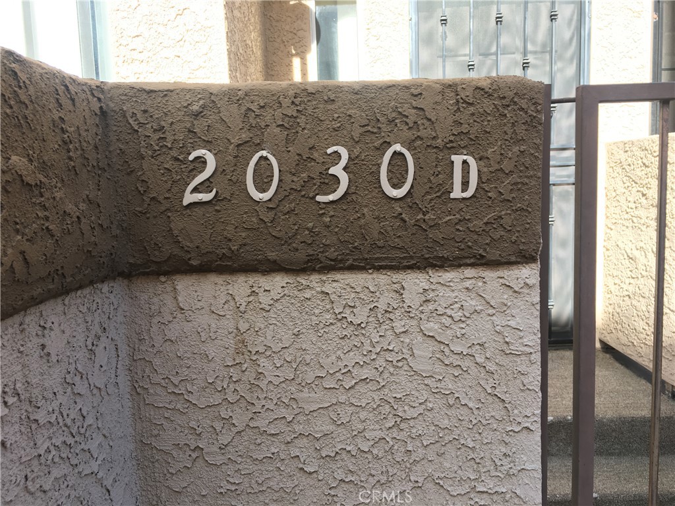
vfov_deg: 48.2
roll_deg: +2.0
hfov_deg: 61.7
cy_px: 253
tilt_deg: -7.8
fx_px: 565
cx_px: 338
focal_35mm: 29
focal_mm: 4.15
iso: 25
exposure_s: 1/137
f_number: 2.2
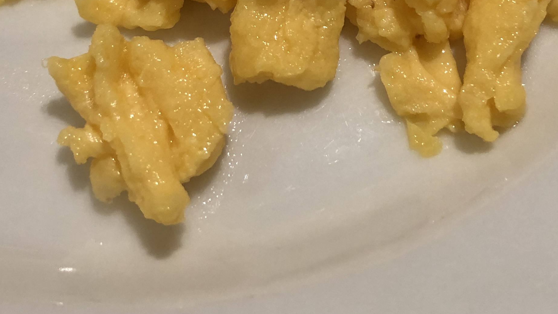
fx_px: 991
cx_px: 310
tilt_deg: -53.2
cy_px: -103
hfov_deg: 31.4
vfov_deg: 16.9
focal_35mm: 67
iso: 40
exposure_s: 1/25
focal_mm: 3.99
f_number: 1.8
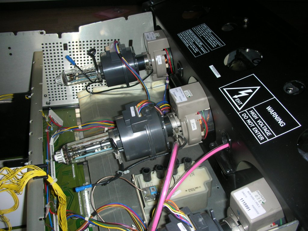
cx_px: 154
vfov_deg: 40.7
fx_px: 311
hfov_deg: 52.6
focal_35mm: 35
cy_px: 116
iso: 50
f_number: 3
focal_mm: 5.8
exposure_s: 1/60.1
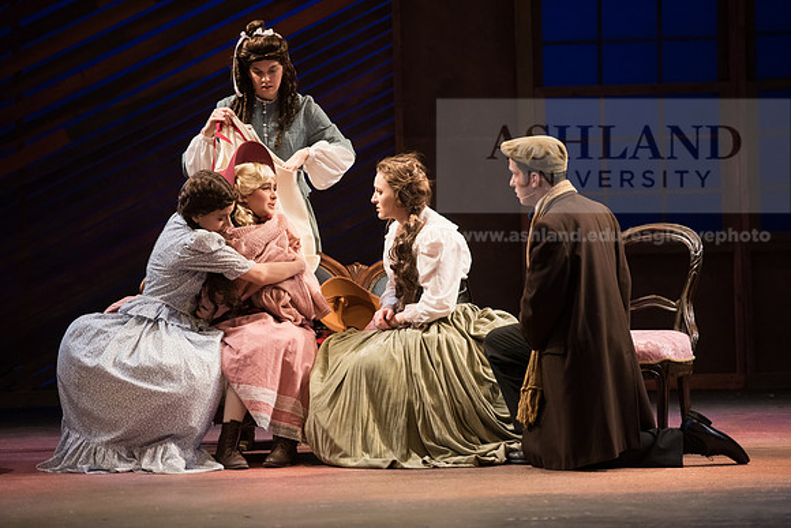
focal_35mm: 190
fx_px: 4176
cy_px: 264
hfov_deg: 10.8
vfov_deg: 7.2
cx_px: 396
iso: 3200
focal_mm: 190
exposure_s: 1/400
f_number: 3.5
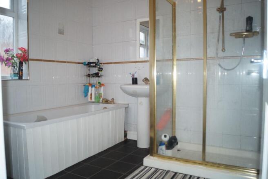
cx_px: 134
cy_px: 90
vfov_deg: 34.2
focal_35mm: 39
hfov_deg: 49.6
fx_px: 290
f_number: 4.5
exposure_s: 1/160
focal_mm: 26
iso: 800
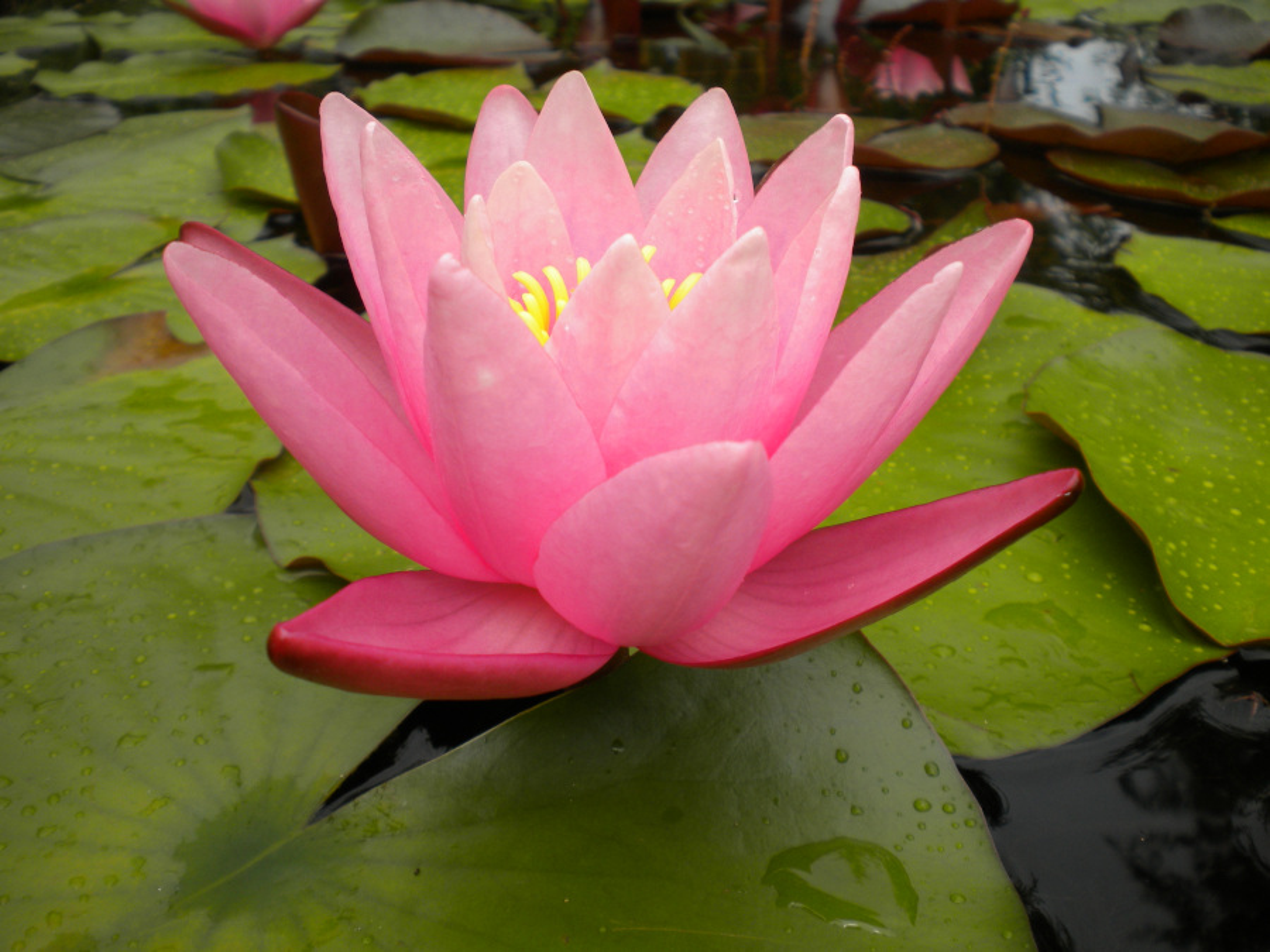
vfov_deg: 40.7
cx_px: 635
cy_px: 476
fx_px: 1284
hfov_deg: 52.6
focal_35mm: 35
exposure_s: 1/408
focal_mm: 6.3
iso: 80
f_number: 4.6
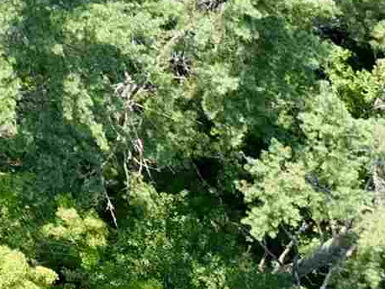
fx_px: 1790
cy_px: -268
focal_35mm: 161
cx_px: -784
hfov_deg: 9.5
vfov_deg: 8.8
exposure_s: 1/400
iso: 100
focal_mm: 12.29
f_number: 2.8
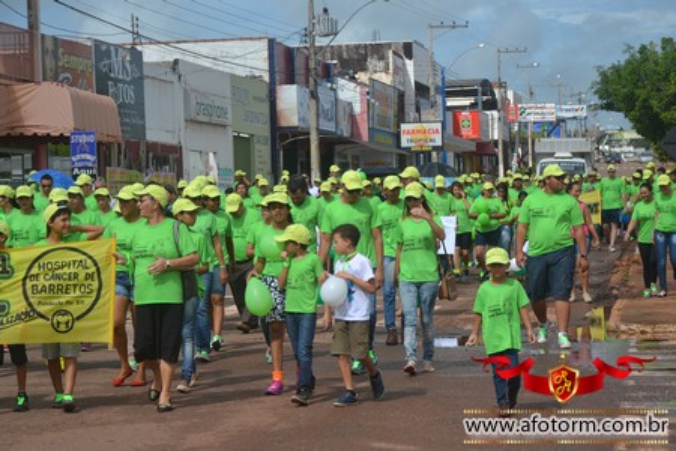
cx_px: 338
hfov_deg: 18.2
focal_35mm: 112
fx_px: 2112
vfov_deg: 12.2
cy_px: 226
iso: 100
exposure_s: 1/640
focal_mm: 75
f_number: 6.3
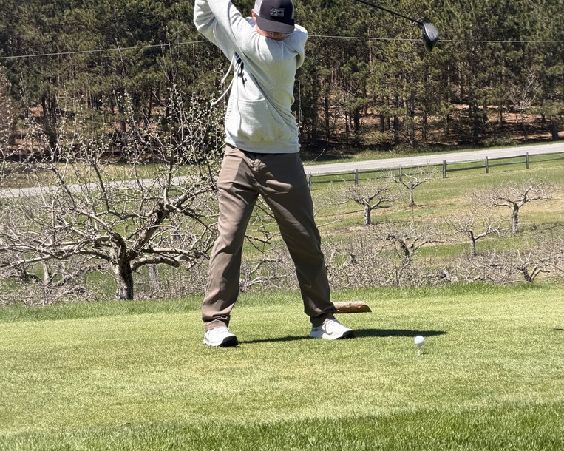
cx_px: 282
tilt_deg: +1.0
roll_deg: -1.7
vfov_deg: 11.8
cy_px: 123
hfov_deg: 14.7
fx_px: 2186
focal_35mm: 131
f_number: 2.8
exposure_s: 1/638
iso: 40
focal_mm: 16.89
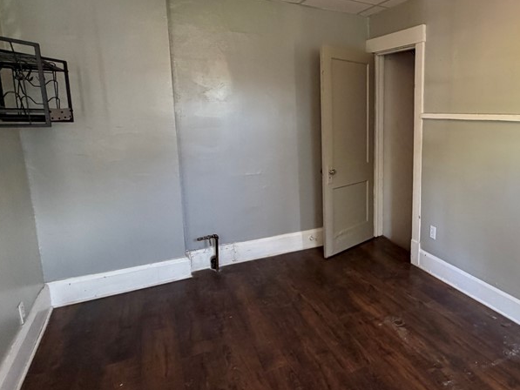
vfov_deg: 56.7
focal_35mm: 24
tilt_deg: -9.8
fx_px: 361
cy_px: 172
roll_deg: -0.6
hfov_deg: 67.5
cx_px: 384
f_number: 2.2
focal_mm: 2.22
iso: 320
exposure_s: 1/60
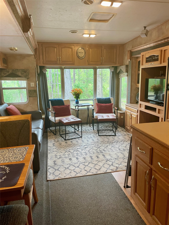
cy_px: 112
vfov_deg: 67.3
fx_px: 169
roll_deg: +1.8
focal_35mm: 26
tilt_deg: -11.2
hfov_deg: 53.1
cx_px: 84
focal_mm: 4.2
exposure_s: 1/60
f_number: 1.6
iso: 320
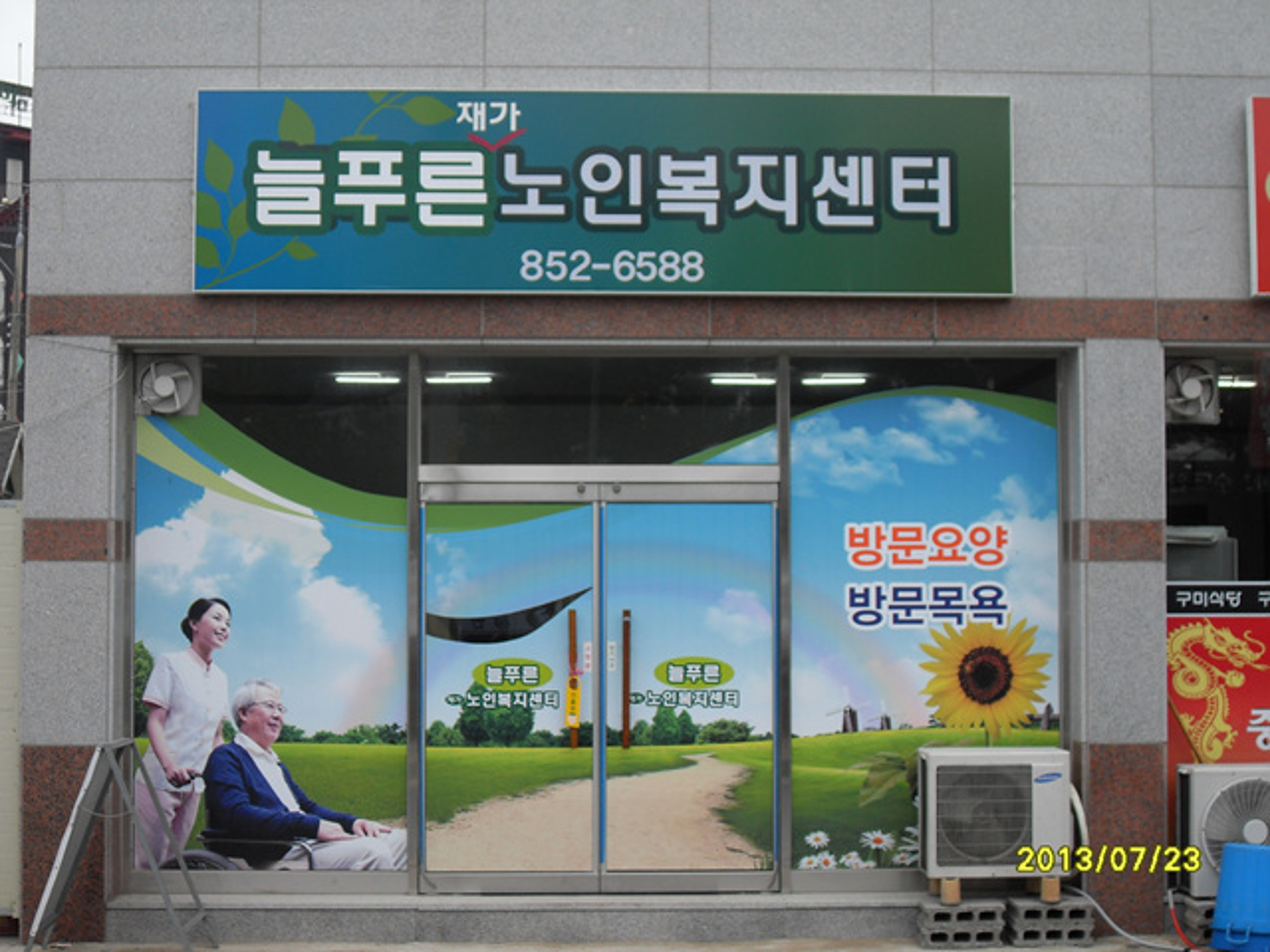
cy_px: 476
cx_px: 635
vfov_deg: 24.8
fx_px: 2165
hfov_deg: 32.7
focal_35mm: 59
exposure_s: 1/500
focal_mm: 10.1
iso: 80
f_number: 3.7
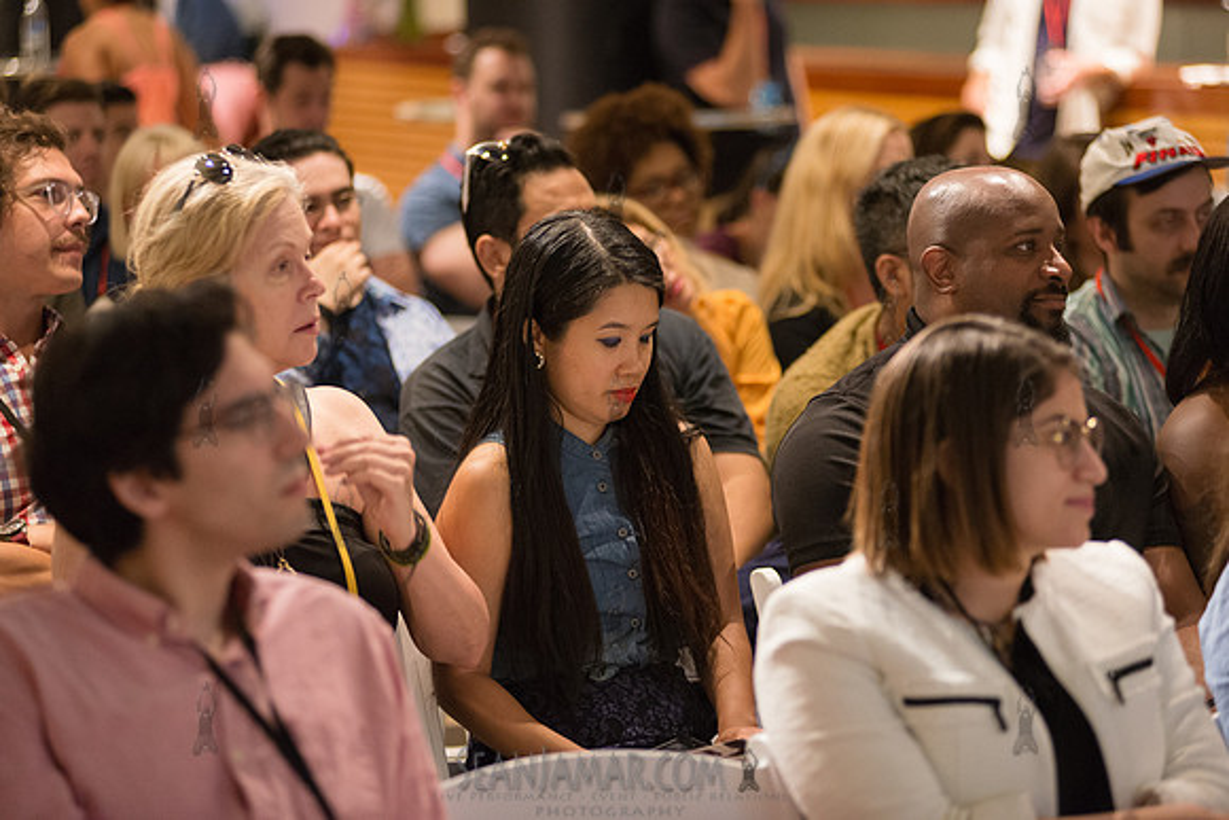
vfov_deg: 11.0
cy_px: 410
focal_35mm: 125
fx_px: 4268
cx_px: 614
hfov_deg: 16.4
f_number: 2.8
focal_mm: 125
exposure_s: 1/200
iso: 4000
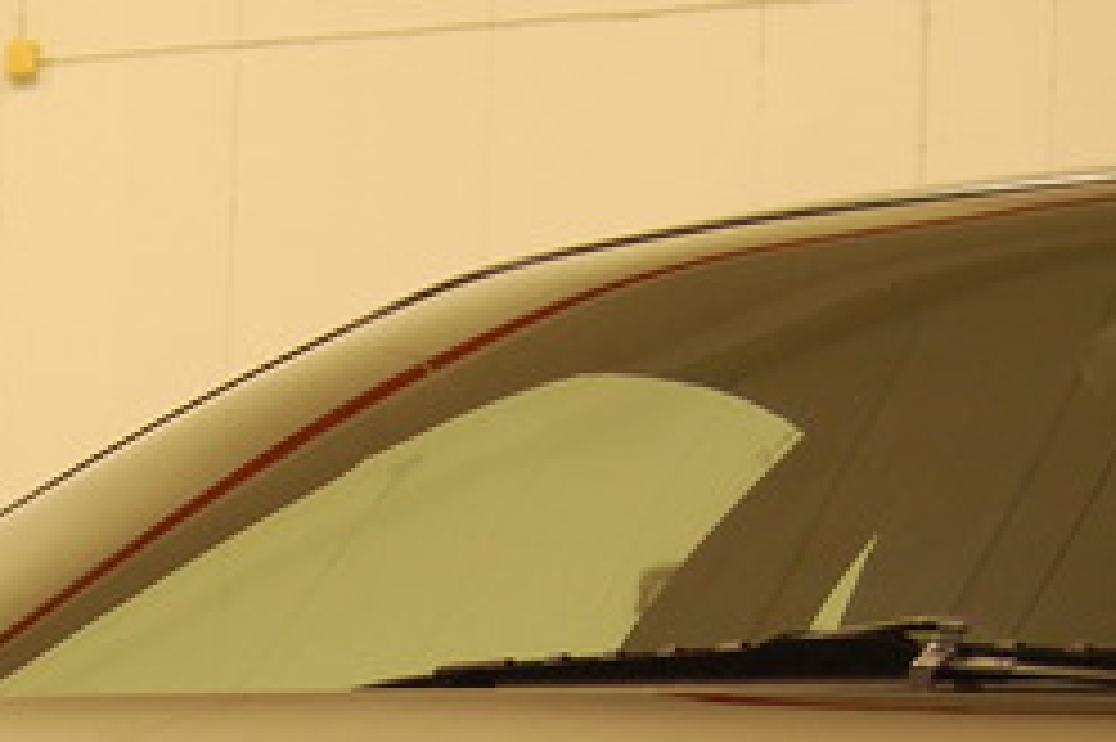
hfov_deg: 14.4
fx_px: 4213
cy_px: 1100
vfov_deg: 9.8
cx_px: -369
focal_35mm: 136
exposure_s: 1/30
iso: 450
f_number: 3.8
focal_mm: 22
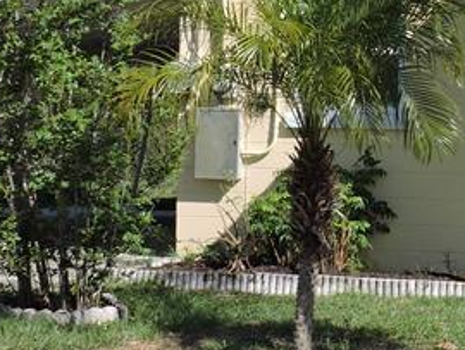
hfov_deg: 15.3
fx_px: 1681
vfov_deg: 11.8
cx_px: 525
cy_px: 45
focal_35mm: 125
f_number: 3.2
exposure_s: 1/1000
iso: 100
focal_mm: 5.9
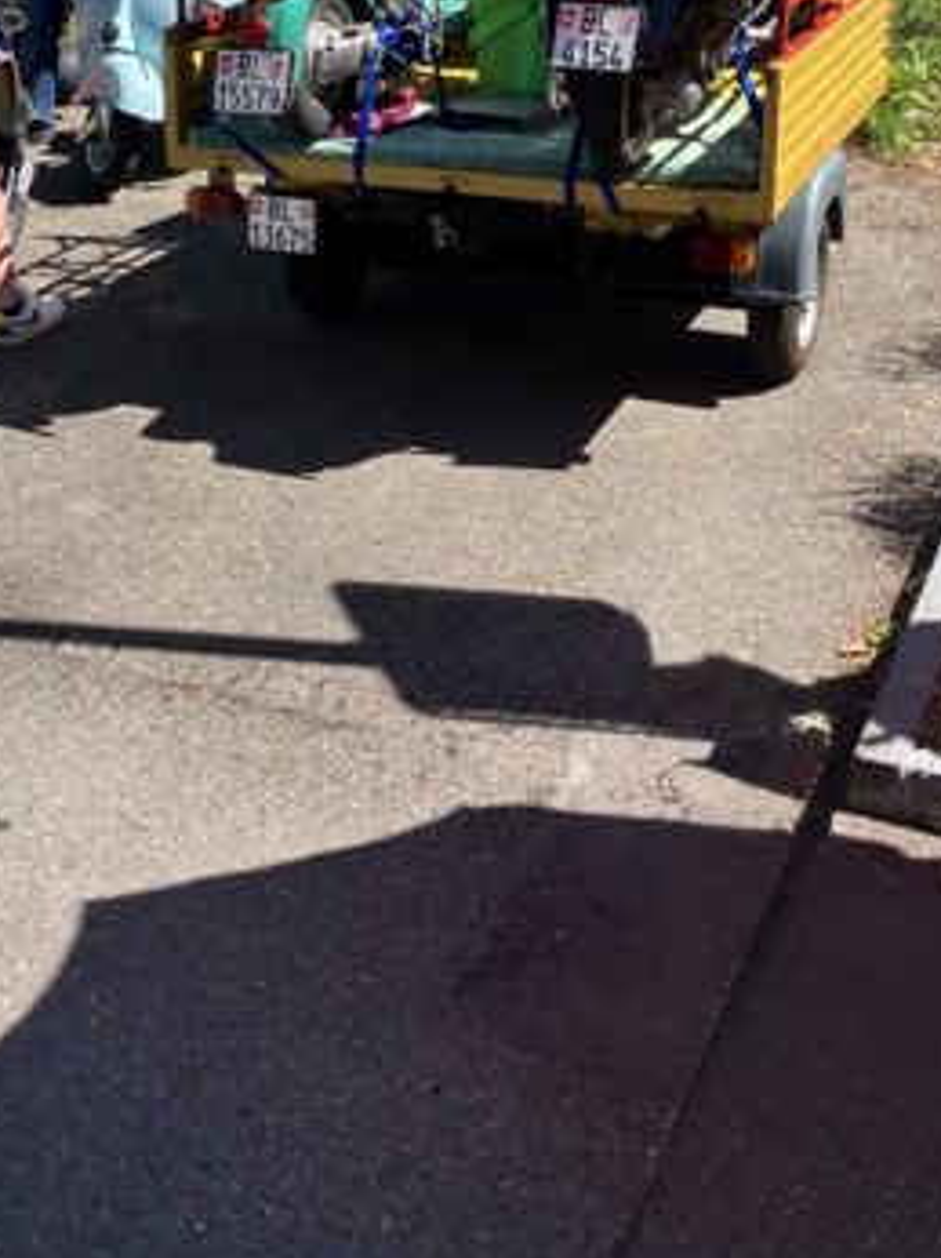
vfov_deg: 34.4
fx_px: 1960
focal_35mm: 54
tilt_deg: -11.7
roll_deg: -0.8
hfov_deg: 26.8
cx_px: 302
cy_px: 245
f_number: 1.8
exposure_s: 1/883
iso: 32
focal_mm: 3.99
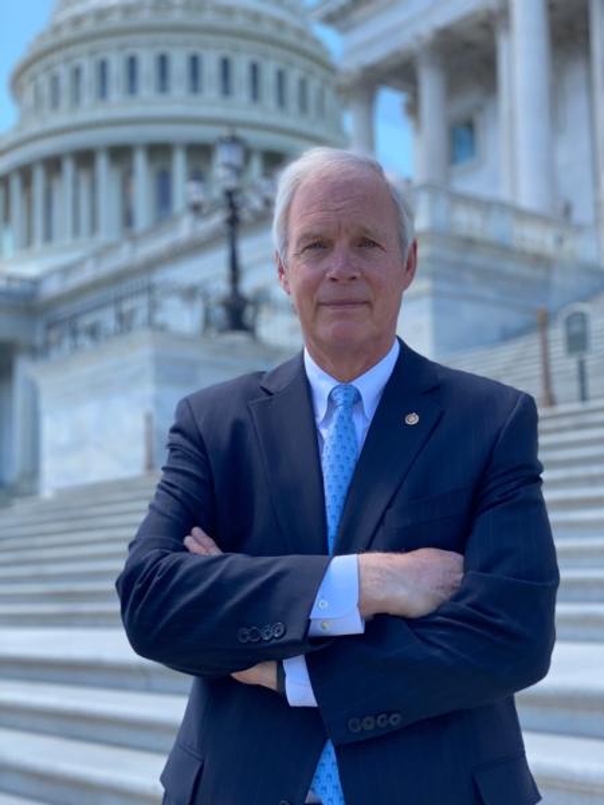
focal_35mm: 52
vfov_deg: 36.8
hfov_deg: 28.0
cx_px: 302
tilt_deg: +9.4
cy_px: 402
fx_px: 1210
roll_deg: -1.5
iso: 20
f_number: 2
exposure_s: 1/272
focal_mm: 6
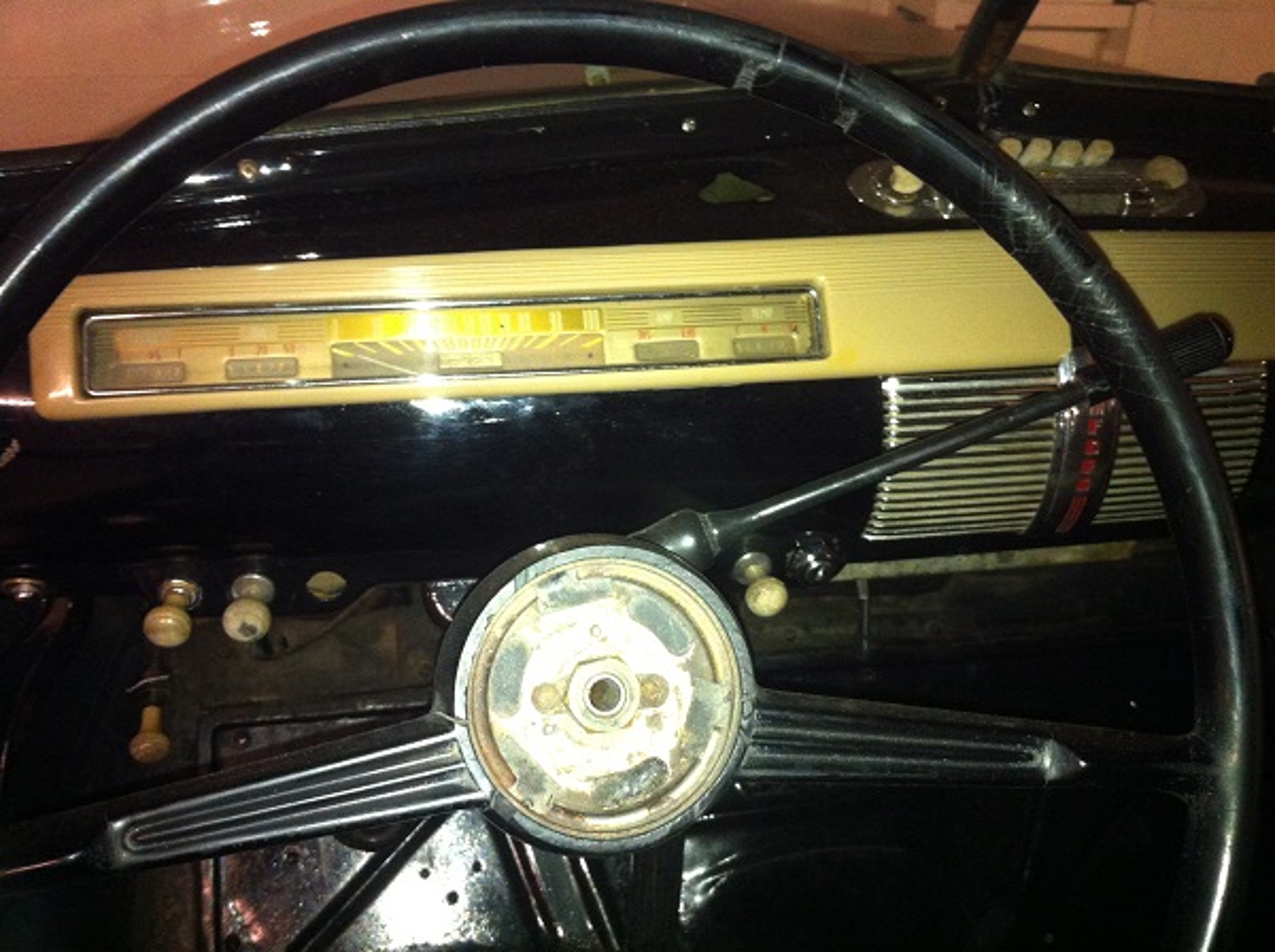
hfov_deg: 52.7
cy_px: 476
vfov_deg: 40.6
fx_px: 1287
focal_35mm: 35
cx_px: 638
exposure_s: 1/15
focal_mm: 3.85
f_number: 2.8
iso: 320
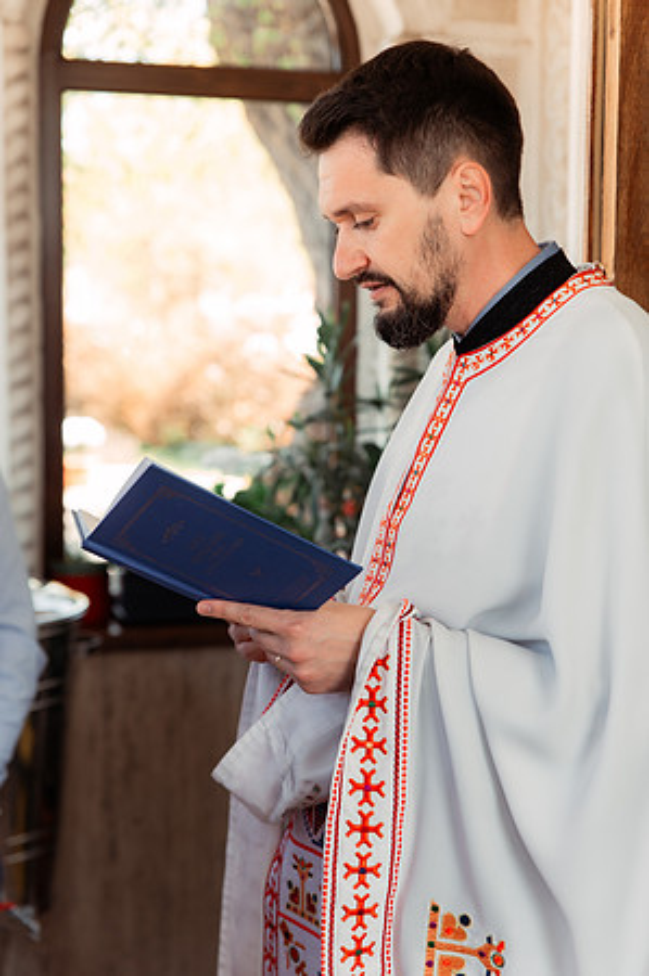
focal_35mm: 62
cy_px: 488
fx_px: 1680
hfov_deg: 21.9
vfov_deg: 32.4
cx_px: 324
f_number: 3.2
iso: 640
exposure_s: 1/250
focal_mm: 62
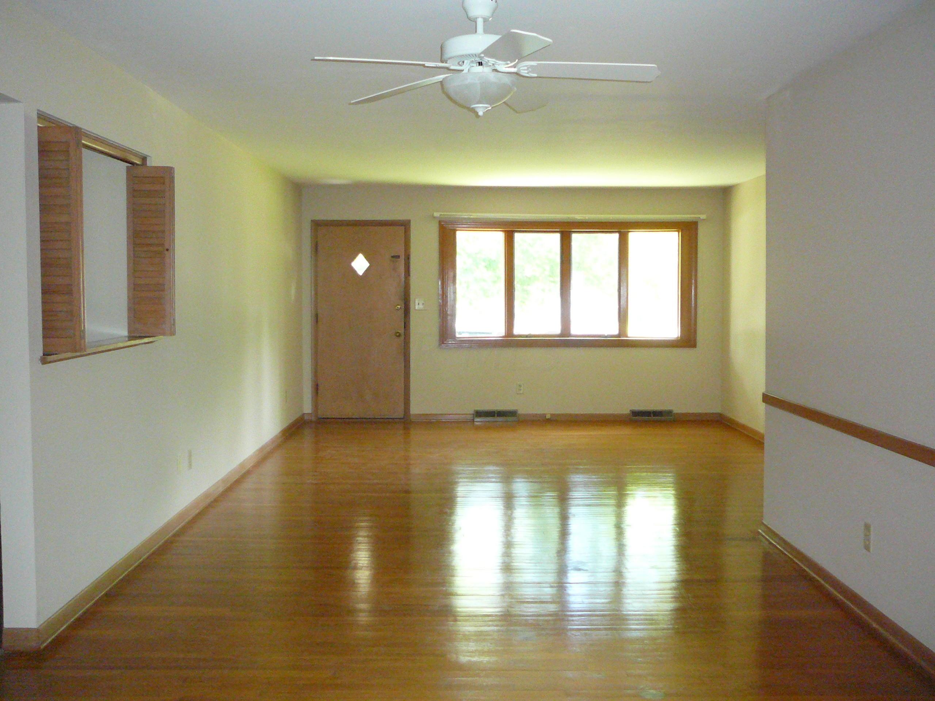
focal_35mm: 35
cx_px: 468
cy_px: 350
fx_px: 945
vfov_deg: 40.7
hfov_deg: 52.6
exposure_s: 1/30
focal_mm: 5.2
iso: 400
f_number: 2.8
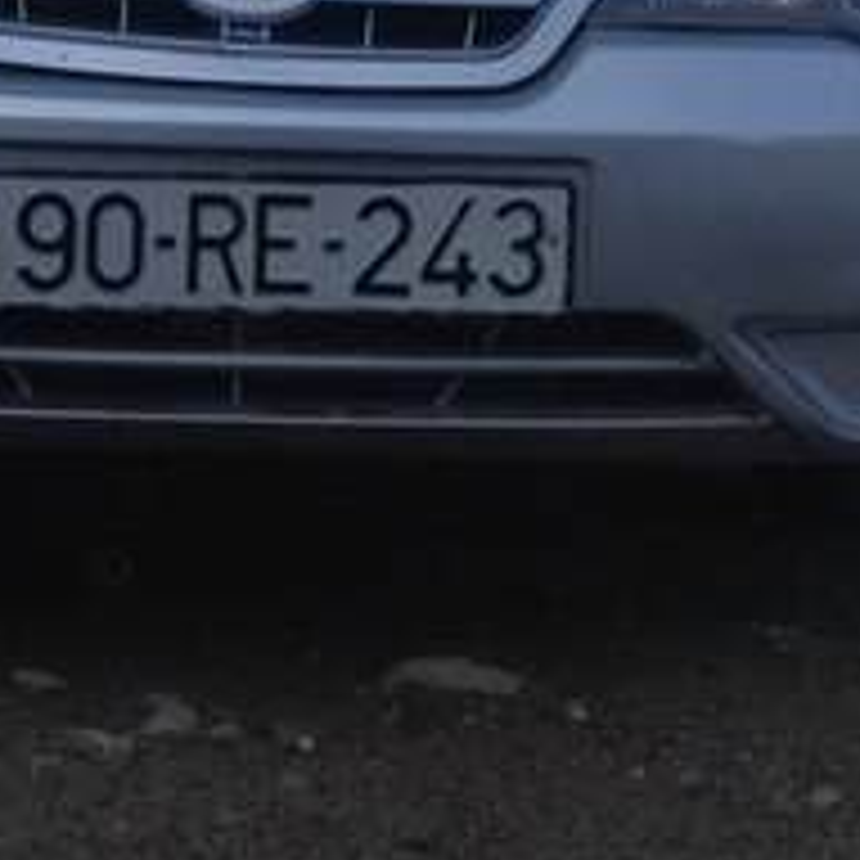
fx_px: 3008
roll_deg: +1.8
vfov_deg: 15.7
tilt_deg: -1.2
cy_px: -173
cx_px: 365
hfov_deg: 16.3
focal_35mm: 107
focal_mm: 4.28
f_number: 2.4
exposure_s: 1/863
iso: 50
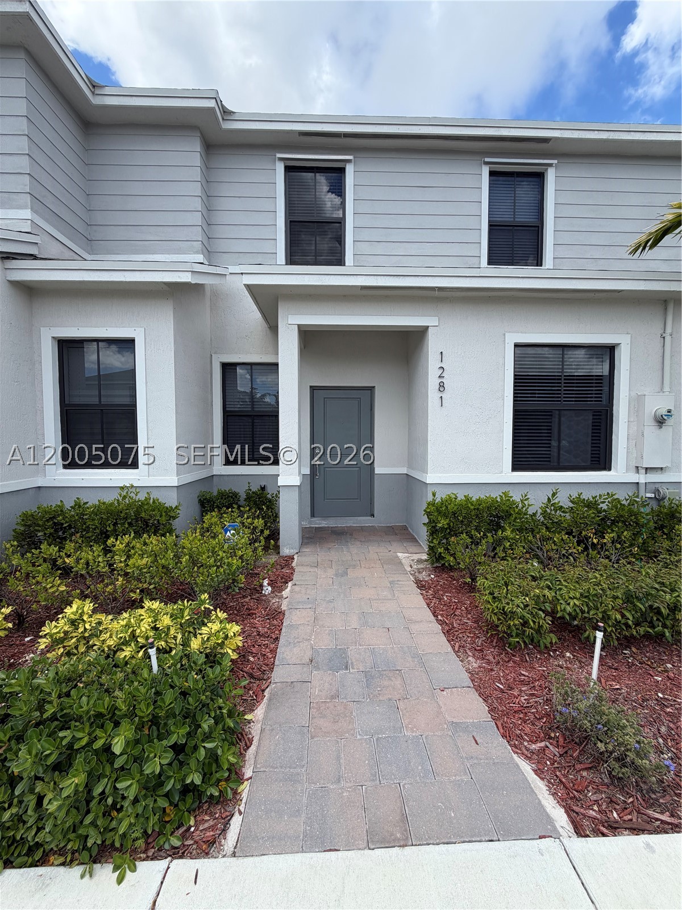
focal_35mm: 14
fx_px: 368
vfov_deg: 102.1
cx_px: 341
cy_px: 455
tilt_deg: -2.1
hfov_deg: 85.7
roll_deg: +0.4
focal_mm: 2.22
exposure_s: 1/770
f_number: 2.2
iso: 32
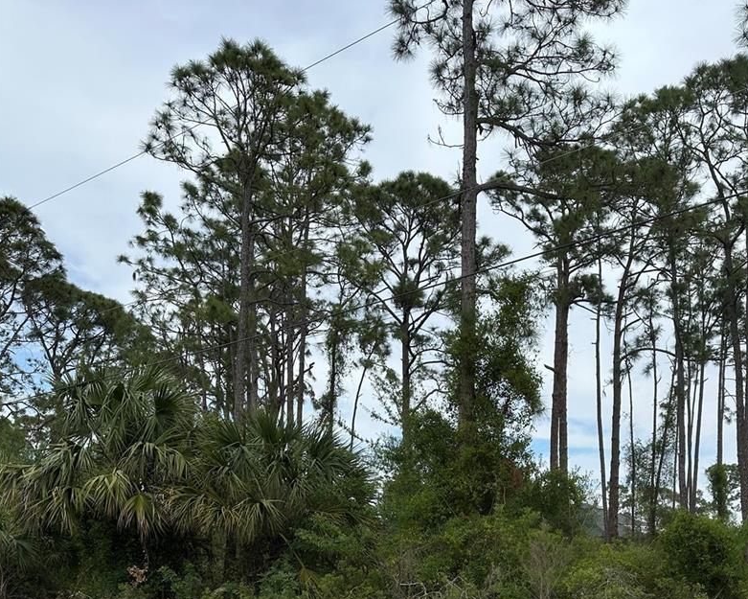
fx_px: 797
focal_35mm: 36
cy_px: 512
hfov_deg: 50.1
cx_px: 425
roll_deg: +0.4
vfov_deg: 38.9
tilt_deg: +3.7
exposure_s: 1/4348
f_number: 1.78
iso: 80
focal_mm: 6.86
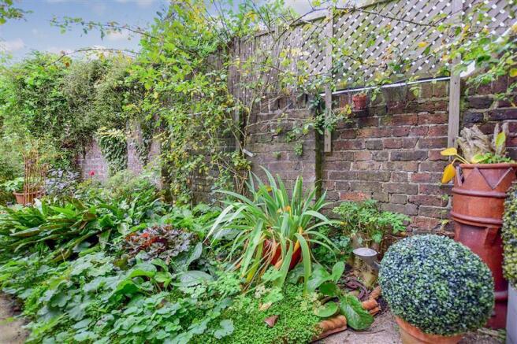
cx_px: 258
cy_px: 172
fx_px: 215
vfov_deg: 77.3
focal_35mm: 15
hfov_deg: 100.4
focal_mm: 10
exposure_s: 1/80
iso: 200
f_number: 4.5
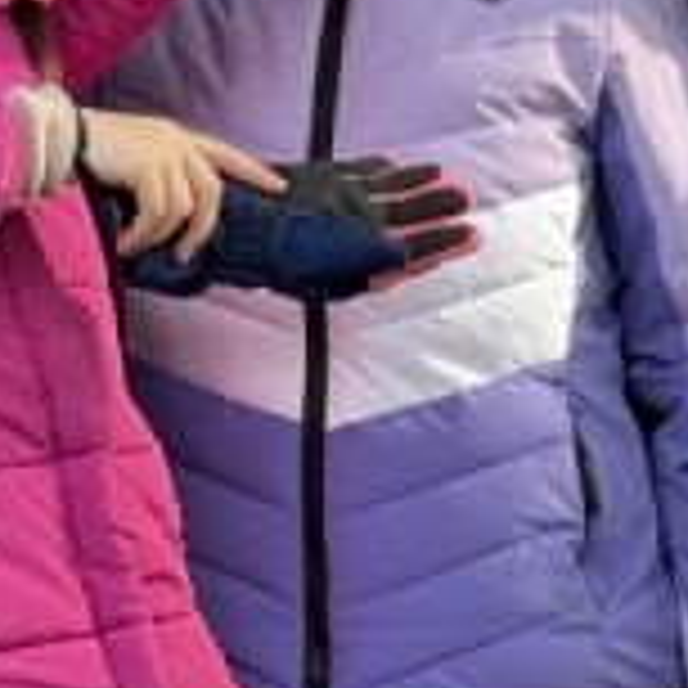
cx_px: 764
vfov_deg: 7.8
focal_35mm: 222
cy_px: -234
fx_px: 4992
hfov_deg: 7.8
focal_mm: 6.86
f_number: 1.78
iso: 50
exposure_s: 1/149
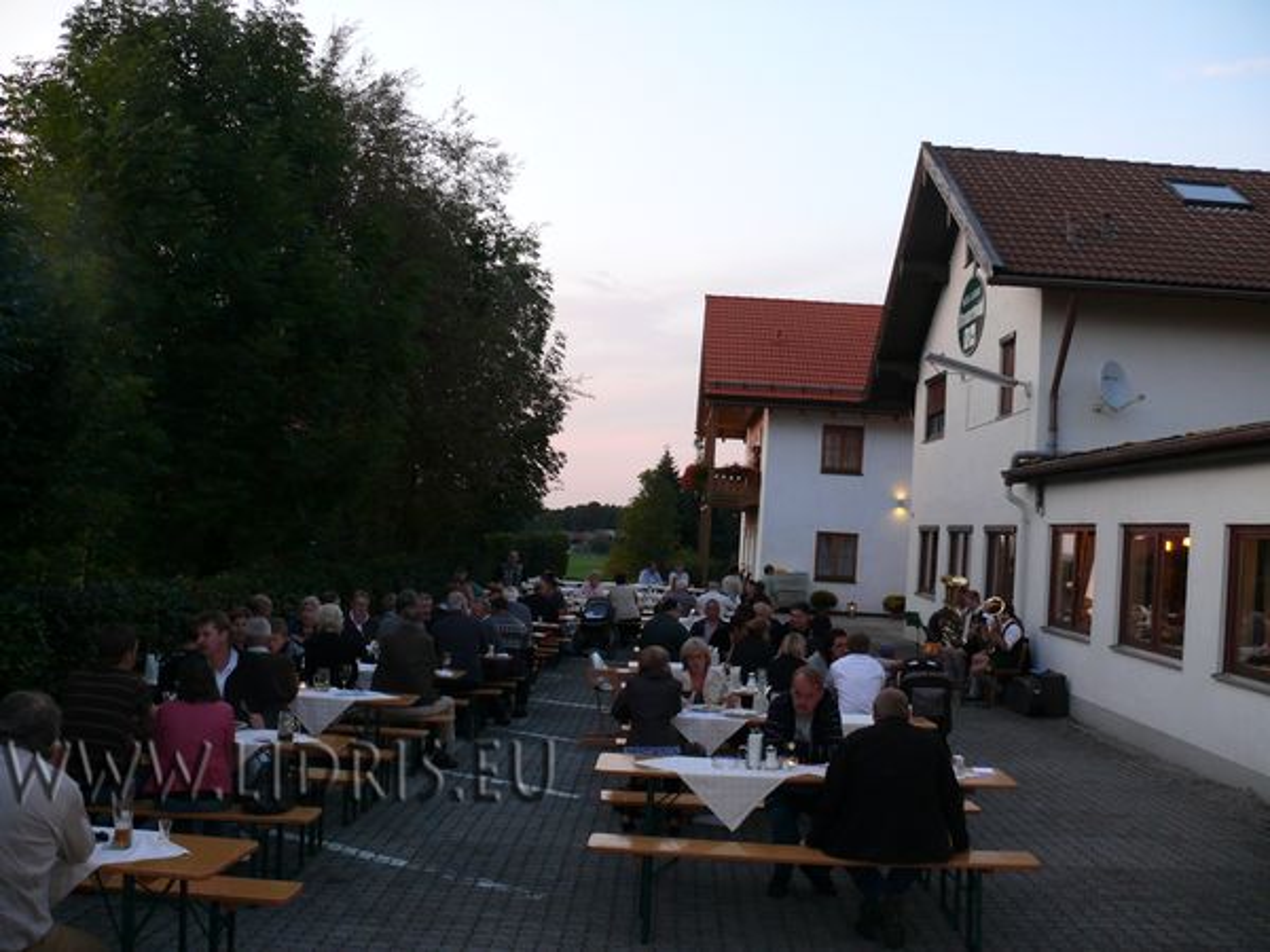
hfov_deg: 52.6
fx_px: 1284
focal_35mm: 35
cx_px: 635
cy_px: 476
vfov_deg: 40.7
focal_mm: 7.4
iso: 200
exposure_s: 1/25
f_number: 2.8
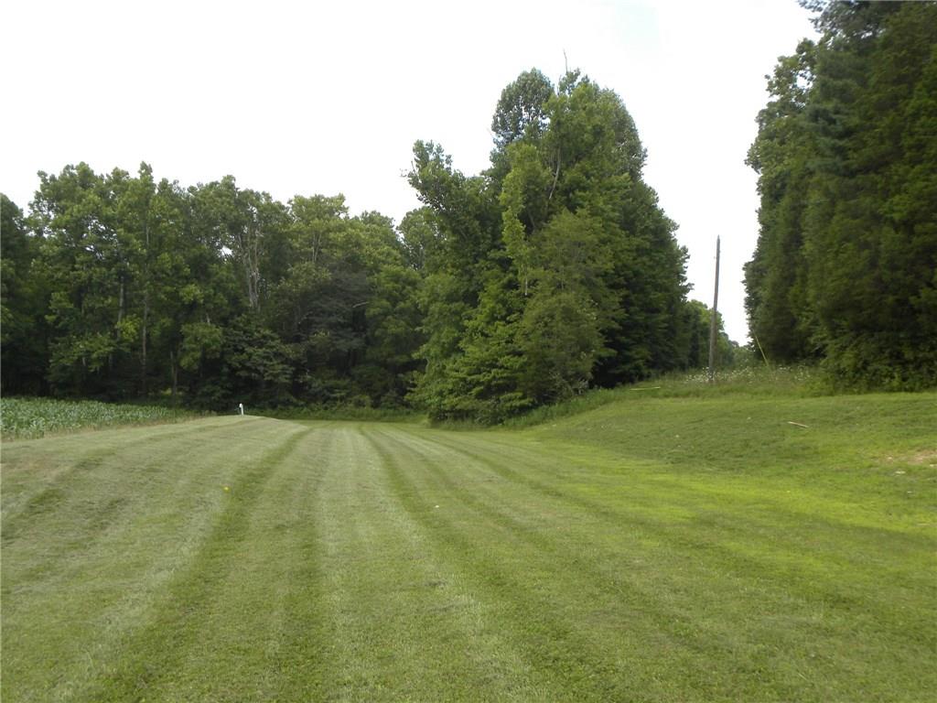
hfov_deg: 50.1
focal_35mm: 37
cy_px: 352
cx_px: 468
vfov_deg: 38.7
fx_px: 1002
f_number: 4.5
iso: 64
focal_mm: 6.6
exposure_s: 1/144
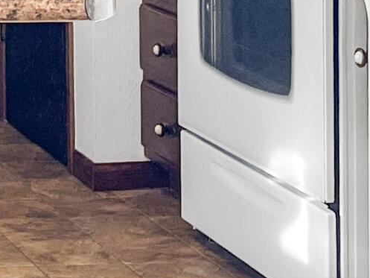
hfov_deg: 11.5
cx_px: -331
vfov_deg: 9.1
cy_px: -191
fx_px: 1679
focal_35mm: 157
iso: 80
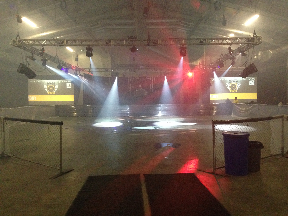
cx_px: 144
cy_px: 108
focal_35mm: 33
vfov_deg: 42.9
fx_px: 275
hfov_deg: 55.4
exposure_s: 1/15
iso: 500
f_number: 2.4
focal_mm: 4.12
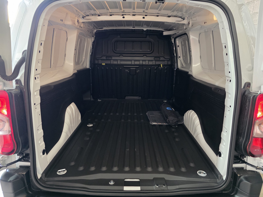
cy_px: 98
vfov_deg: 58.9
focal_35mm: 23
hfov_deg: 73.9
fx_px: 175
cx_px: 132
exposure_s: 1/60
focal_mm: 6.3
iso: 2000
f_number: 1.7
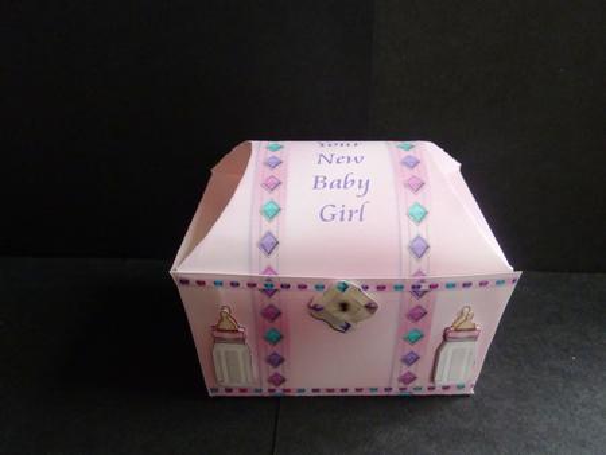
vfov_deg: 46.8
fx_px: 525
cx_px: 303
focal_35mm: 30
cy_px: 228
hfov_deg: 59.9
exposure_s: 1/15
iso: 400
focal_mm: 5
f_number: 3.4
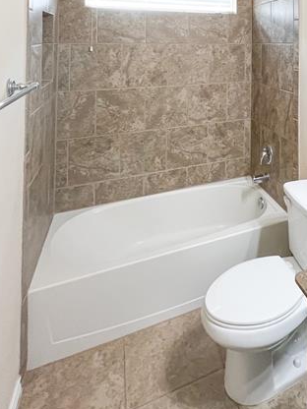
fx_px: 284
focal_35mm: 24
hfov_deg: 52.4
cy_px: 36
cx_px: 254
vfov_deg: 60.0
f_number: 1.8
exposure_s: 1/60
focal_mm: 1.57
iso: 160
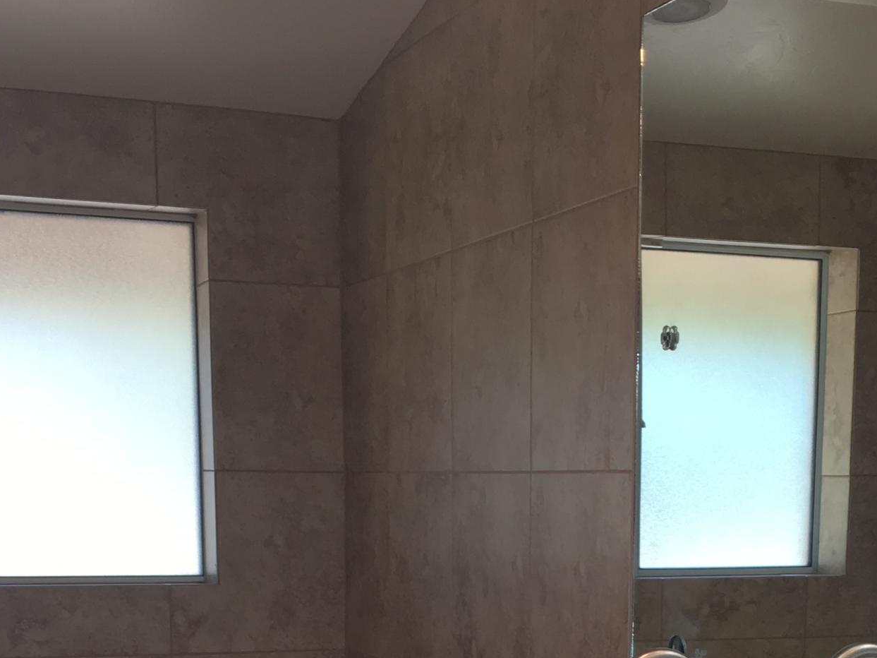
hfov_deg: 27.7
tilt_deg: -9.4
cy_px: 770
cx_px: 524
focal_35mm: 70
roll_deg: +0.7
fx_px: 1773
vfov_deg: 19.8
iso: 25
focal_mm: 4.15
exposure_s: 1/120
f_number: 2.2
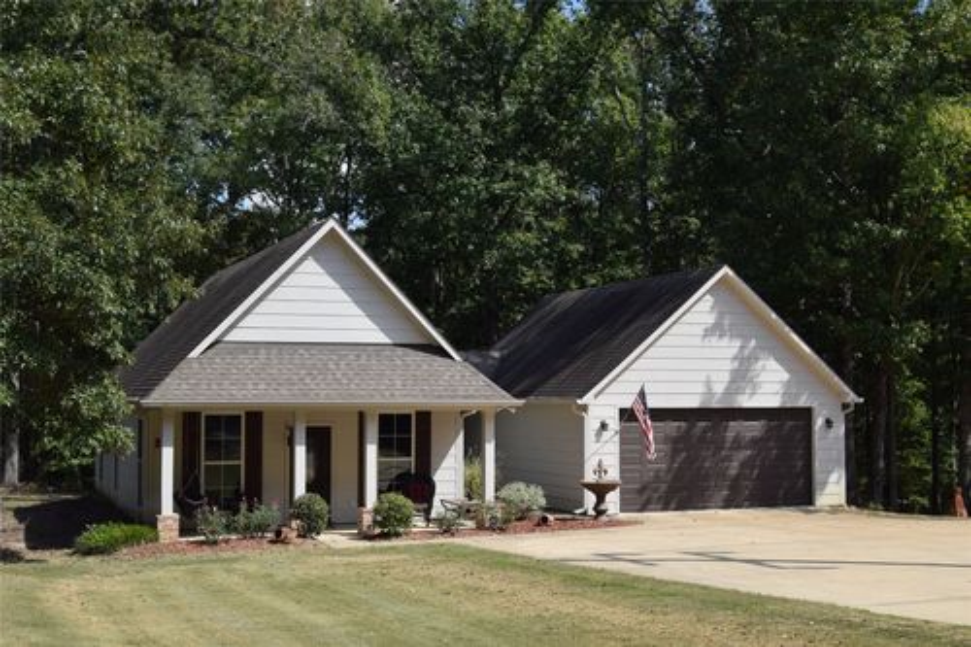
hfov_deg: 42.3
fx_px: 1254
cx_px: 486
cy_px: 324
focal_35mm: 46
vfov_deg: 28.9
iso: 200
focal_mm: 31
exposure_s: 1/400
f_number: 10
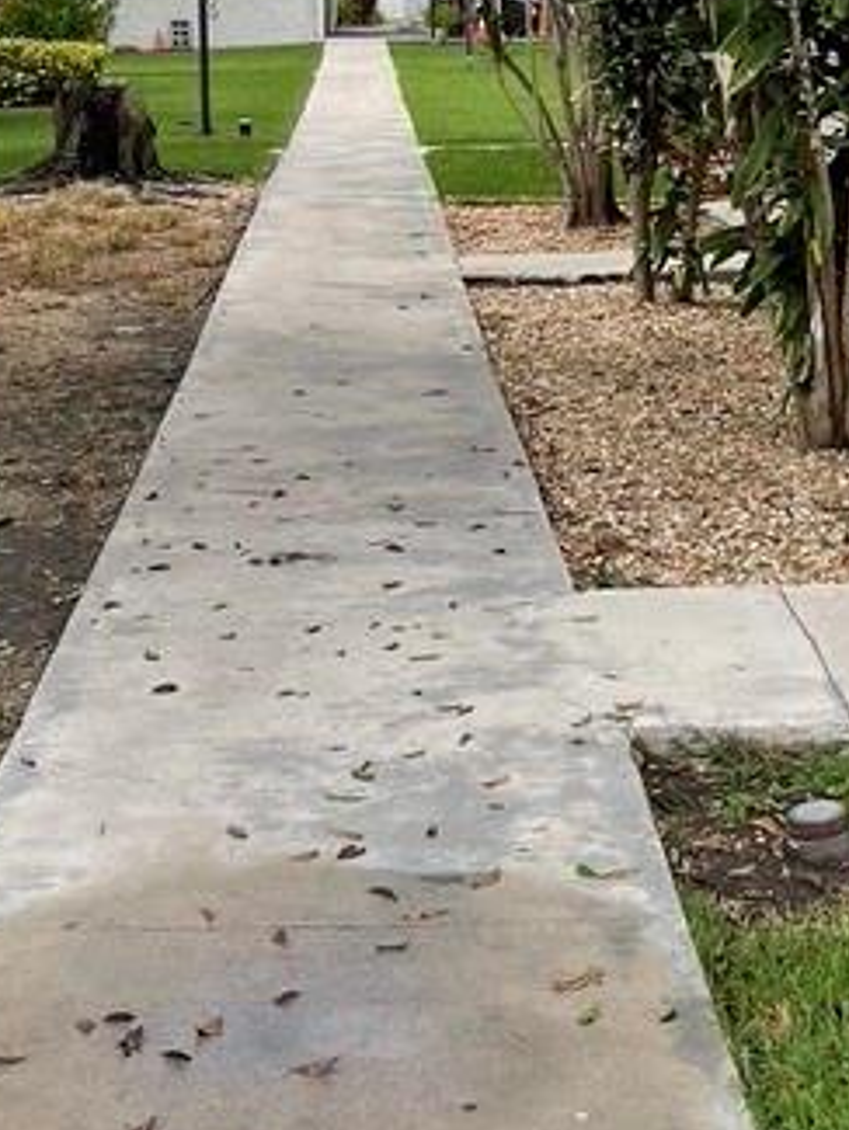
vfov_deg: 23.1
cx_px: 505
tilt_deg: -1.6
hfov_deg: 18.0
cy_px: 56
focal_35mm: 82
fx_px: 2680
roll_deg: +1.2
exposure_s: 1/1984
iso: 32
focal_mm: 4.2
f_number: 1.6
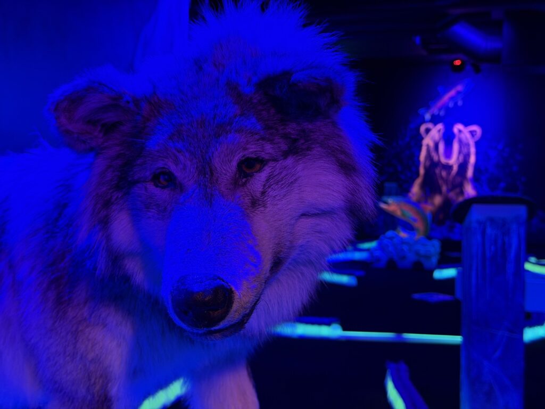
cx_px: 272
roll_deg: -0.5
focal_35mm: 48
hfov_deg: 39.7
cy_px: 204
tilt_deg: -2.0
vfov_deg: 30.3
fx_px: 756
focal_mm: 6.76
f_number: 1.78
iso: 400
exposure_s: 1/38
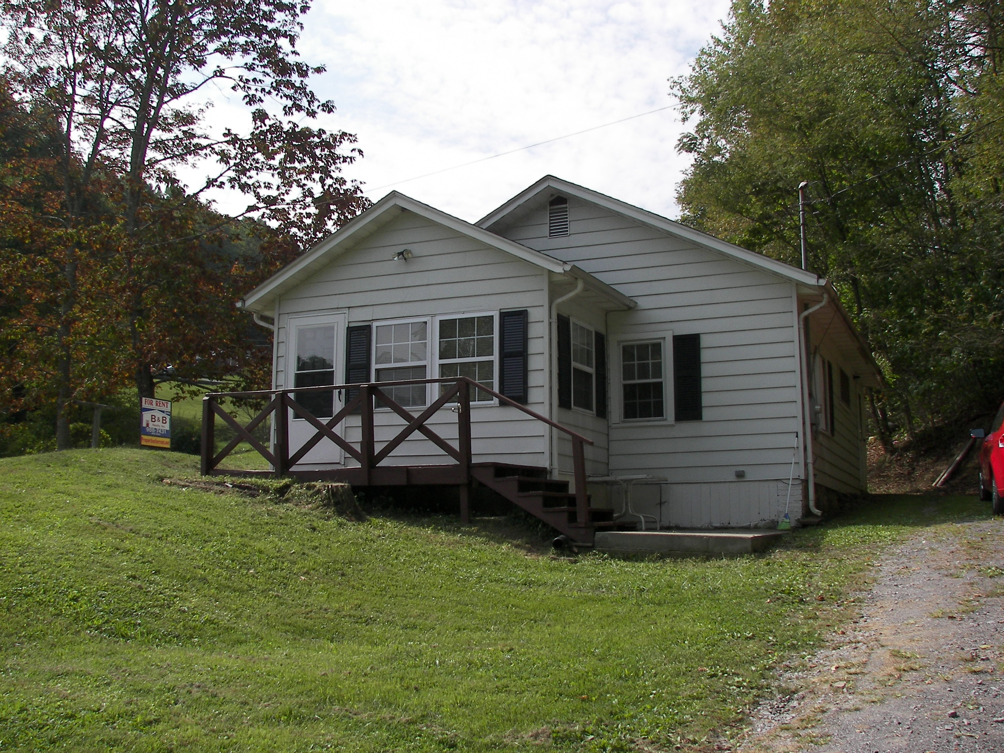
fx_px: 1044
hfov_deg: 51.4
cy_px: 376
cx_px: 502
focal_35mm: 36
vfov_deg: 39.7
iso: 50
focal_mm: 6
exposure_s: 1/640
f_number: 4
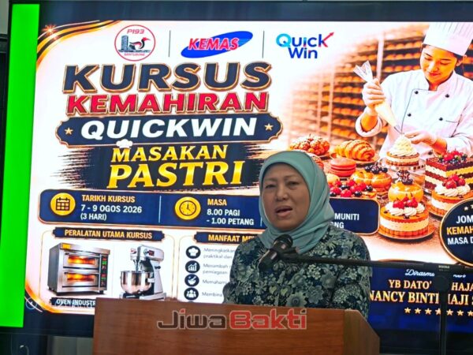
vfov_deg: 12.1
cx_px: 236
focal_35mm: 122
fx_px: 1667
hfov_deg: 16.1
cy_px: 178
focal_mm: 15.38
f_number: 2.6
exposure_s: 1/100
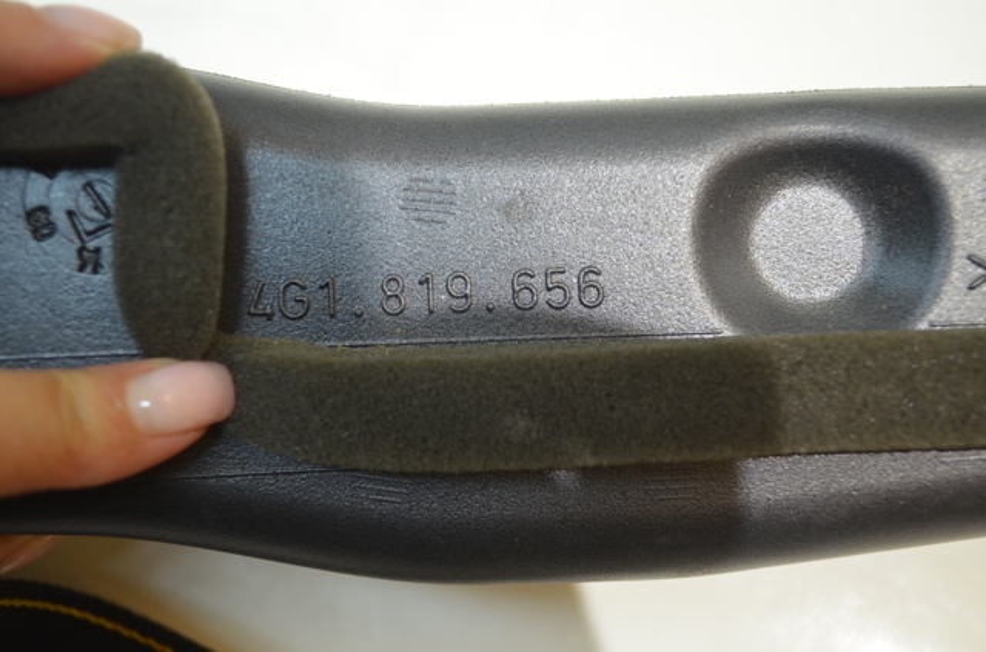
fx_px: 1147
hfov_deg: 46.5
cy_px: 326
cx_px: 493
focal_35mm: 42
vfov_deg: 31.7
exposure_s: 1/50
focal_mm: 28
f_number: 4.5
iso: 800
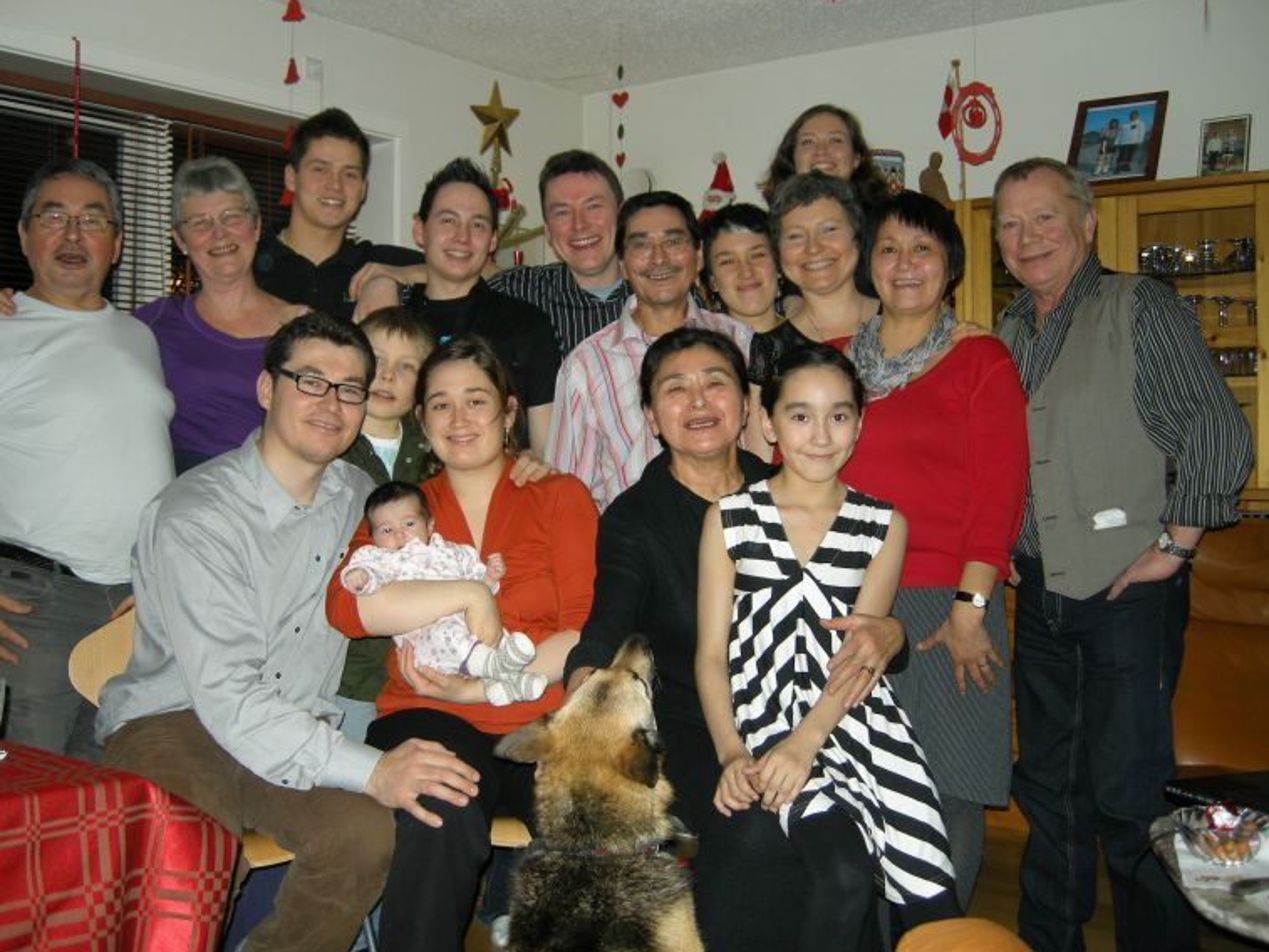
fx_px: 1357
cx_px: 617
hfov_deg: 50.1
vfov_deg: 38.7
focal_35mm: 37
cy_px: 473
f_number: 2.7
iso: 89
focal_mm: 7.5
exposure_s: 1/60
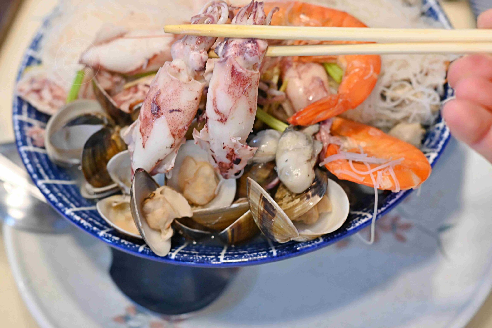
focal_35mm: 75
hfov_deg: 27.0
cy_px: 164
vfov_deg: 18.2
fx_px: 1025
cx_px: 246
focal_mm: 50
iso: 900
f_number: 3.2
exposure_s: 1/200
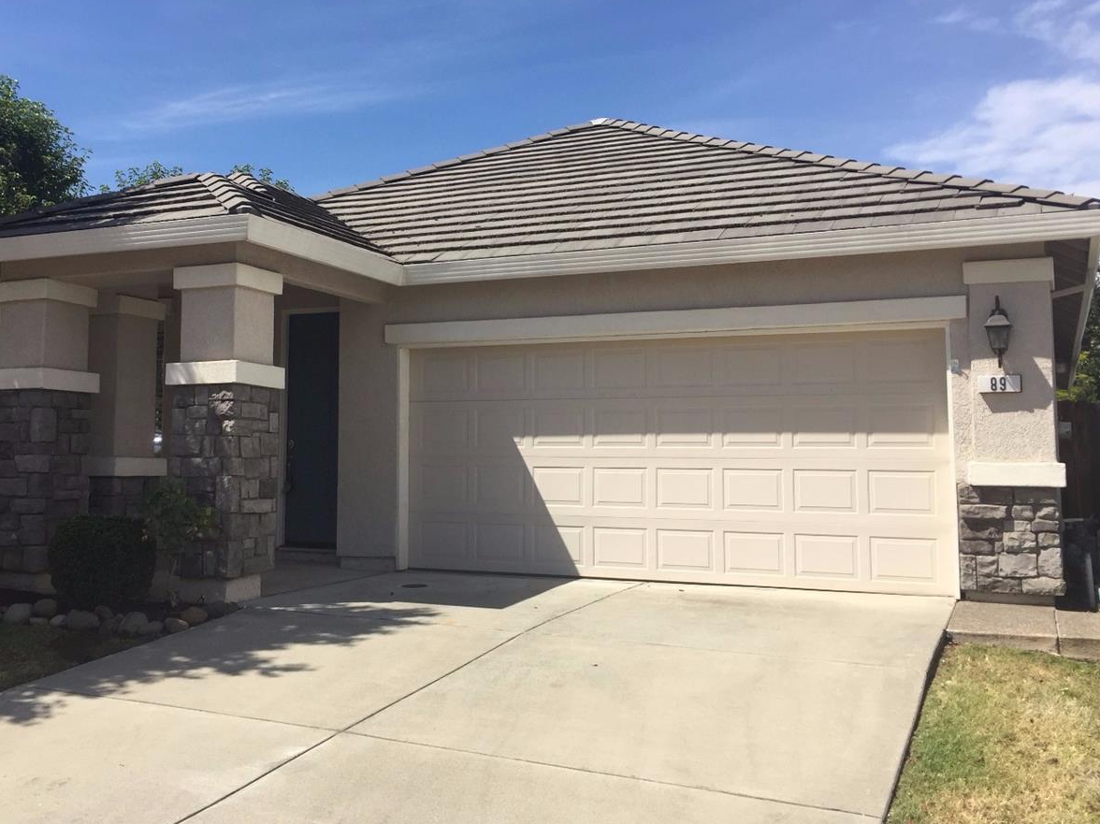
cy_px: 366
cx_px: 460
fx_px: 1175
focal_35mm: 37
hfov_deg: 49.9
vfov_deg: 38.6
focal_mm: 4.15
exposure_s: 1/2198
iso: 32
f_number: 2.2
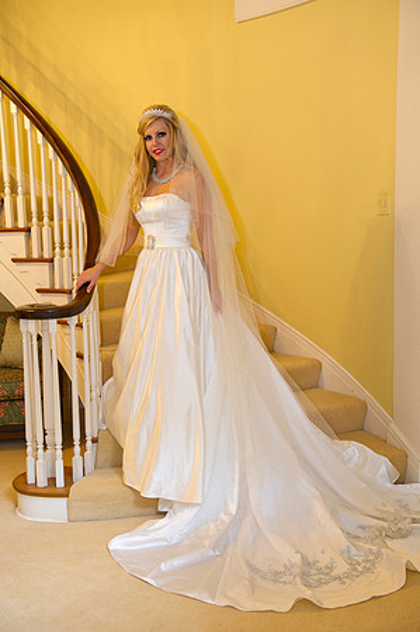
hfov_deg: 30.4
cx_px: 210
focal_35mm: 44
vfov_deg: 44.5
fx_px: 772
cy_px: 316
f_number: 4.5
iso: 1250
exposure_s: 1/60
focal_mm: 44
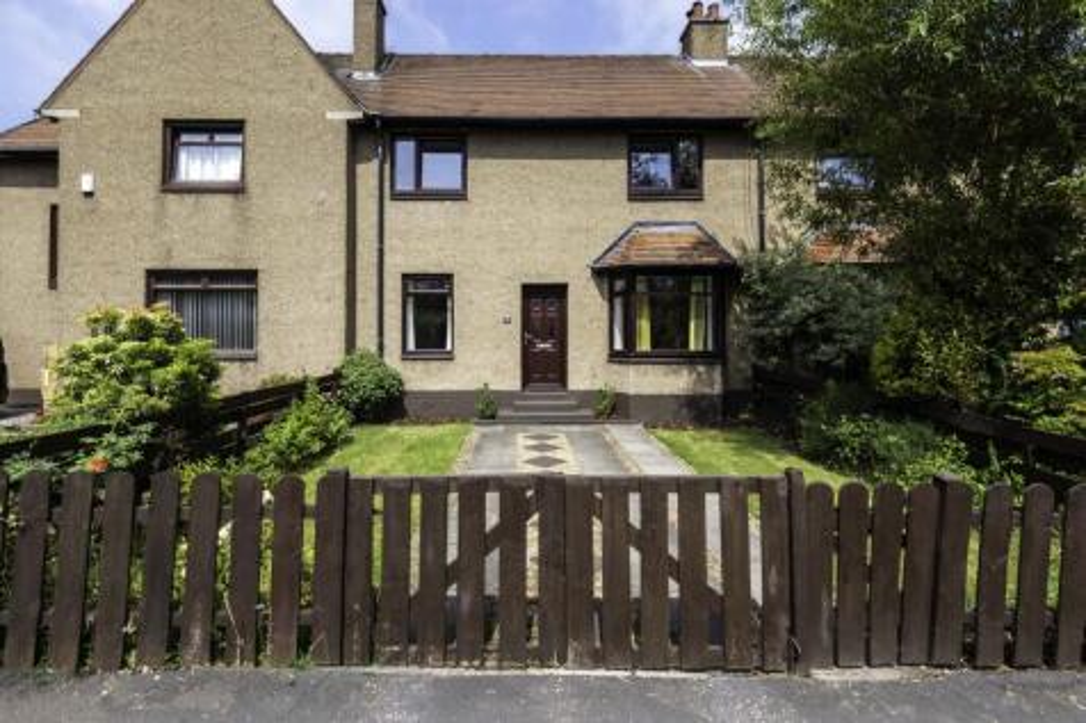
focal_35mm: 17
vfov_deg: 70.4
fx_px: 513
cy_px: 362
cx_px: 543
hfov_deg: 93.3
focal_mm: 11
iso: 250
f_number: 9
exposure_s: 1/4400
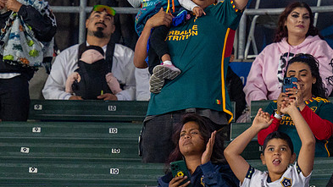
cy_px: 33
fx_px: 4547
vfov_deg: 2.4
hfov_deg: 4.2
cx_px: 169
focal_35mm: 515
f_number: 2.8
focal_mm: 175
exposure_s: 1/500
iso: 1000
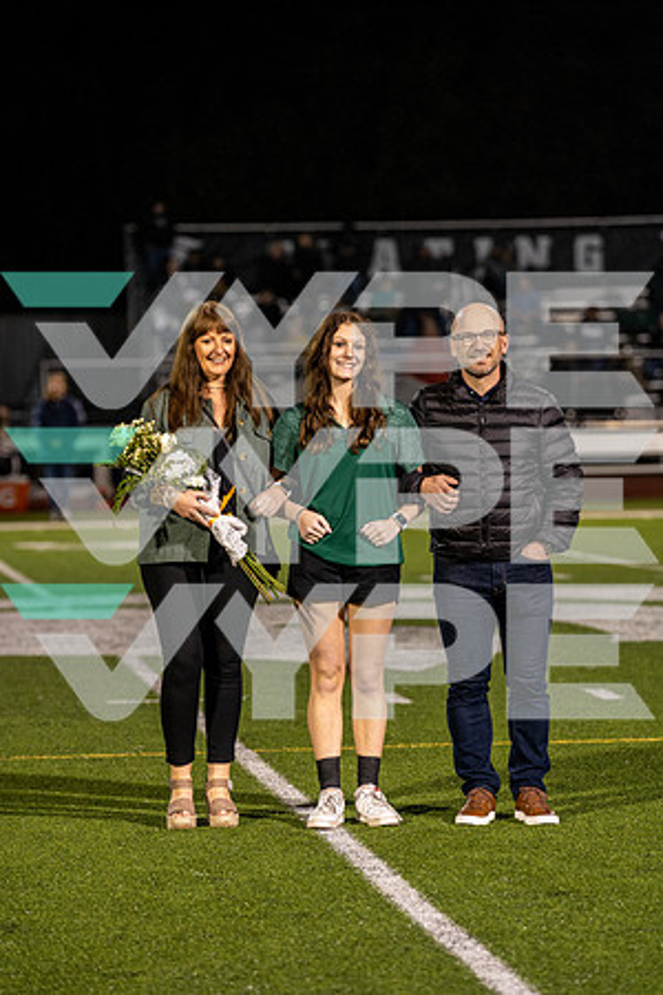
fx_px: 4944
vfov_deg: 11.5
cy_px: 498
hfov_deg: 7.7
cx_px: 332
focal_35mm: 179
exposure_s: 1/125
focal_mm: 179
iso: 1000
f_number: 4
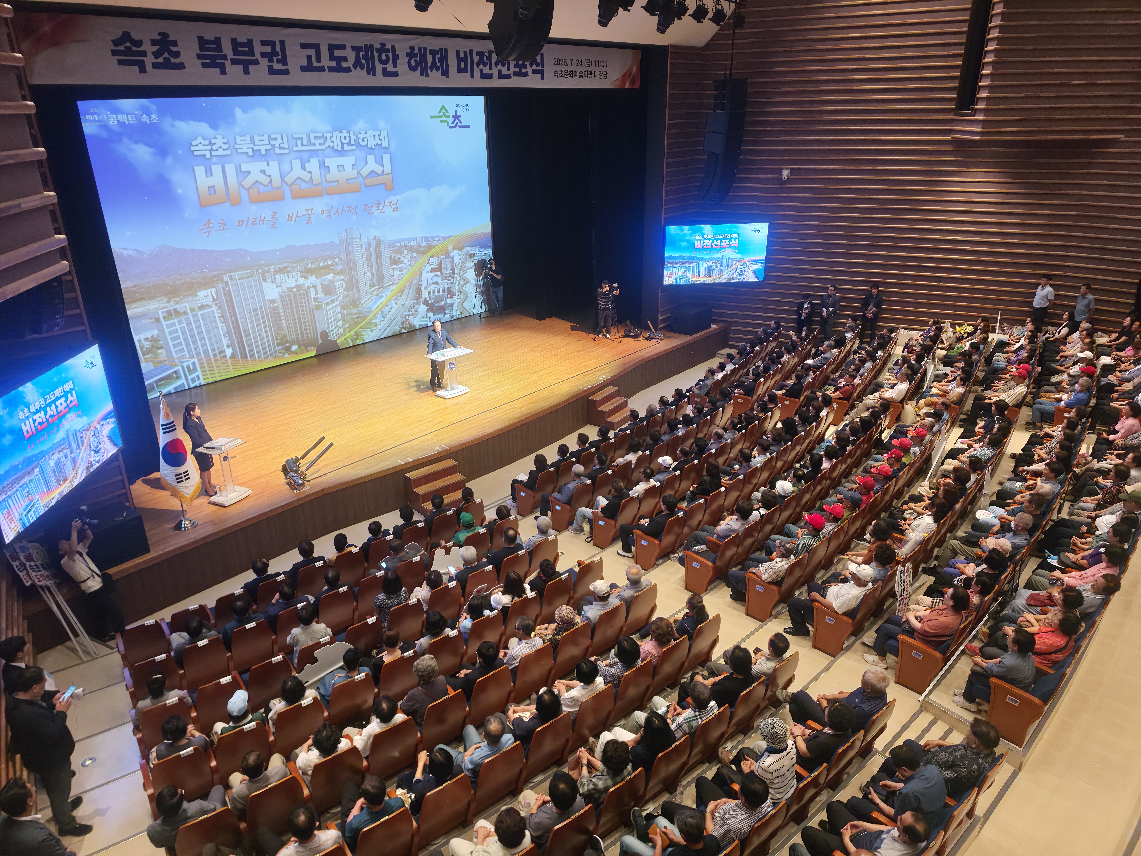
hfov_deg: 73.9
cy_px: 428
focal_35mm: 23
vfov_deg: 58.9
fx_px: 758
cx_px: 570
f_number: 1.4
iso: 160
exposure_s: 1/120
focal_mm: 6.5
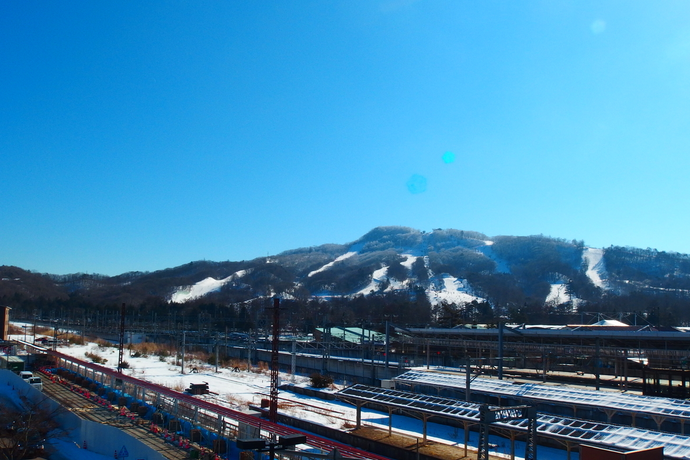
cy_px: 250
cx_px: 343
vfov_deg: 35.9
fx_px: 709
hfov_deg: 51.9
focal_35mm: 37
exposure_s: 1/640
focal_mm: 6.2
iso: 100
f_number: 8
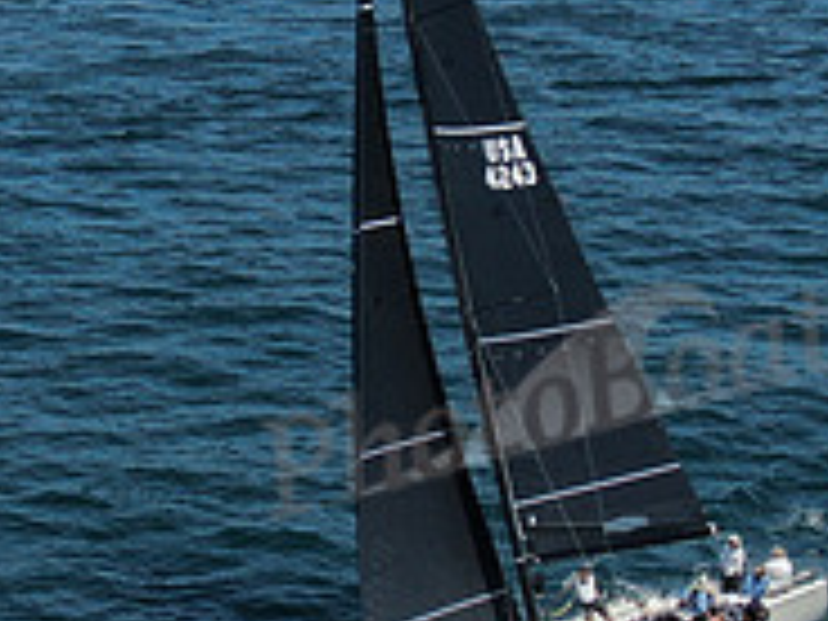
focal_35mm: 151
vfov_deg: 9.8
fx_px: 3612
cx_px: 4
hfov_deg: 12.9
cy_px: 196
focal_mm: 8.6
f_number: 3.8
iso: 100
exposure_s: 1/1250
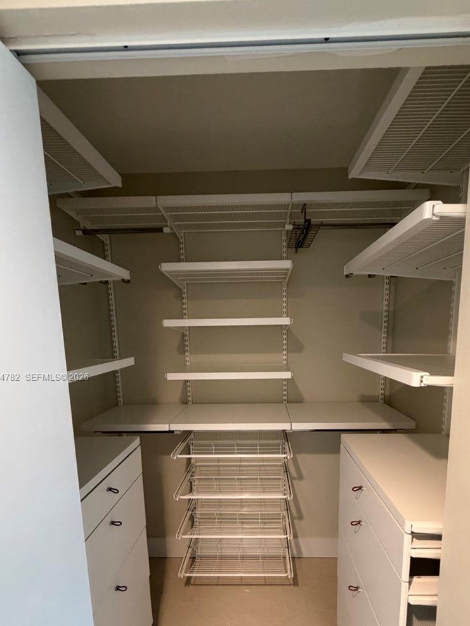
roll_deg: +0.8
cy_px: 378
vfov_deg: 89.8
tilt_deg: -7.0
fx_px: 308
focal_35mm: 17
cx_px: 257
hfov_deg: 74.6
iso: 250
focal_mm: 2.22
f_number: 2.2
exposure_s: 1/60
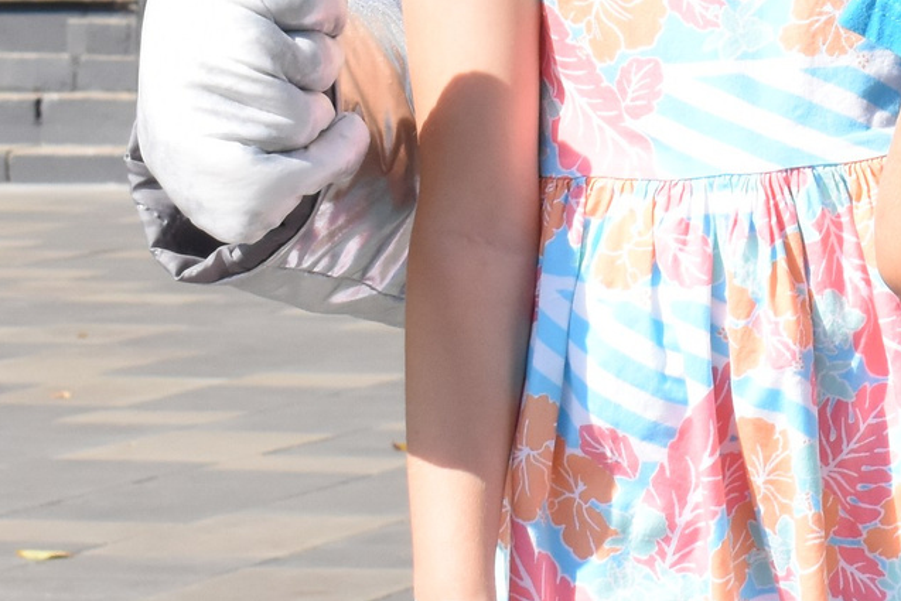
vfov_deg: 5.7
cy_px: -223
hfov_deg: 8.3
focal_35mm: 241
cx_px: 1484
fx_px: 6033
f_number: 13
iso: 800
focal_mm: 40
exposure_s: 1/640
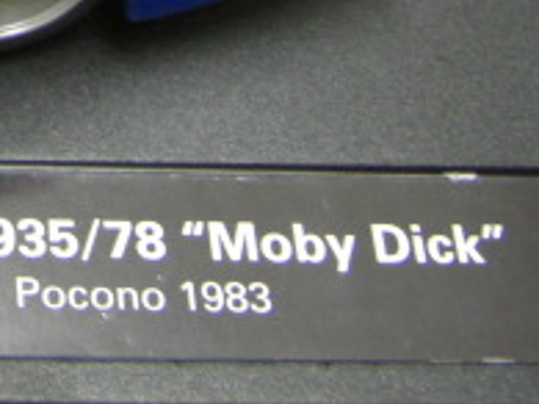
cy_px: -199
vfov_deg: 11.4
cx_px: -246
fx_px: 1945
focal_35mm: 125
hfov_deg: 14.8
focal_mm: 6.3
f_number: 3.4
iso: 200
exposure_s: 1/13
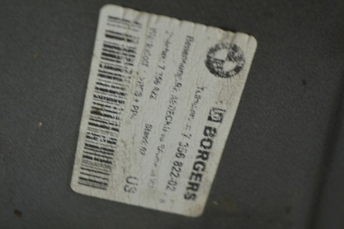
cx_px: 172
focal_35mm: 82
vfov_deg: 16.5
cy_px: 114
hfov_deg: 24.6
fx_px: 787
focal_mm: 55
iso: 400
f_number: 5.6
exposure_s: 1/20
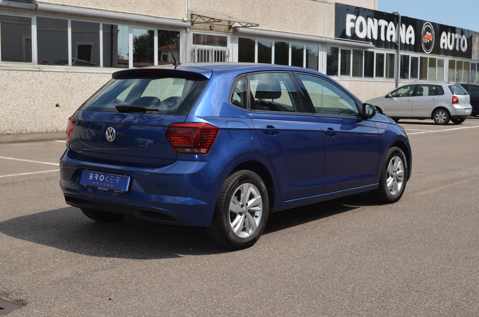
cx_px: 240
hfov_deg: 41.2
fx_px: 637
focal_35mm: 48
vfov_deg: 28.0
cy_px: 158
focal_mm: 32
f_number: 9
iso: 100
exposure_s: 1/200
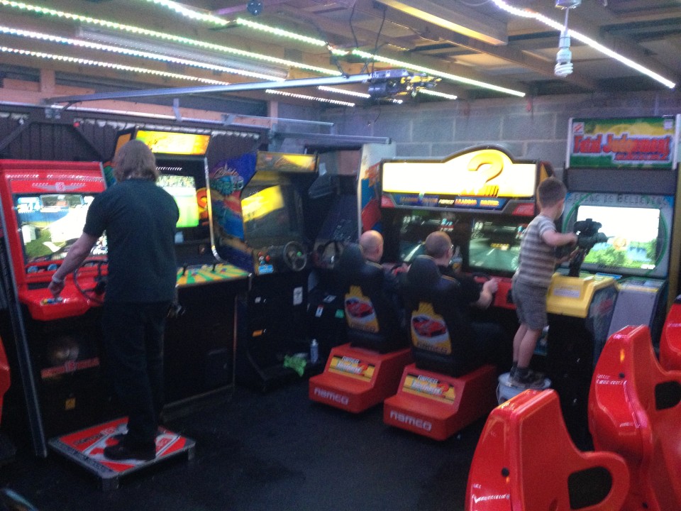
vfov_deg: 40.7
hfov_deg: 52.6
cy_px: 256
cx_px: 340
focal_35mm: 35
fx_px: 689
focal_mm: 4.28
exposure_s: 1/15
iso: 400
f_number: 2.4
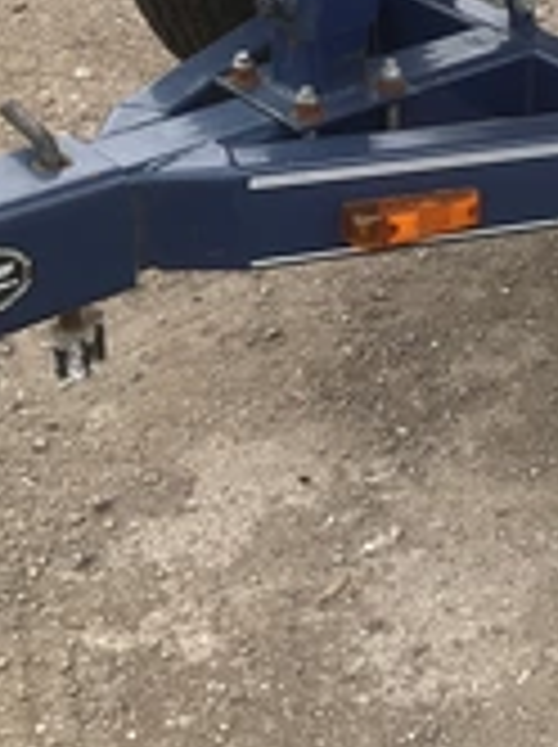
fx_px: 1508
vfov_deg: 27.7
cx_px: 819
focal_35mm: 70
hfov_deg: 18.7
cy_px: 270
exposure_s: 1/540
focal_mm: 3
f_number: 1.8
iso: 25
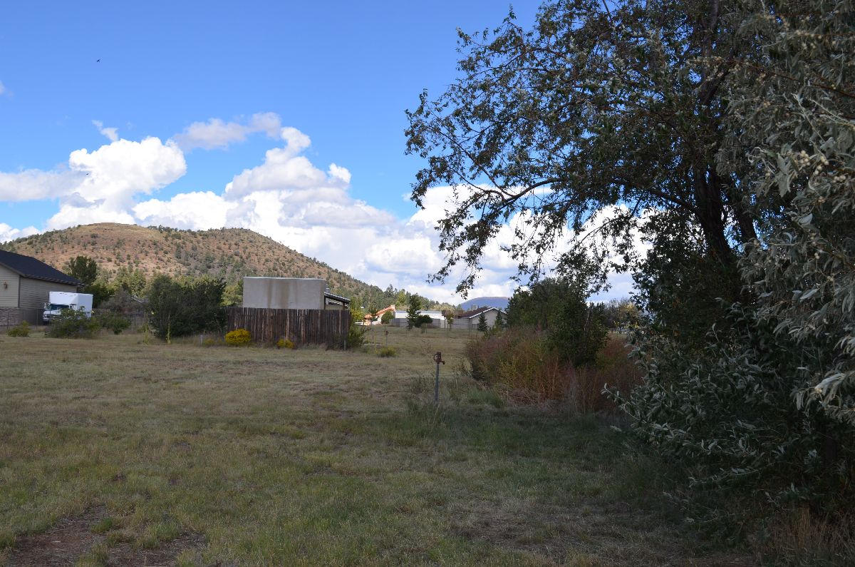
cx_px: 428
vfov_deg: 36.7
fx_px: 853
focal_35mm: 36
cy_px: 284
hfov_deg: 53.2
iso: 100
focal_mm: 24
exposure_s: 1/200
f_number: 9
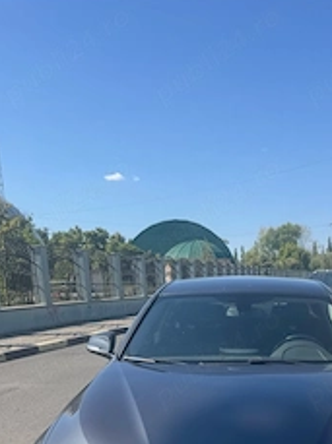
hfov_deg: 33.4
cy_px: 382
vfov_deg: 42.0
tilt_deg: -10.6
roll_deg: +1.4
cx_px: 256
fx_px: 539
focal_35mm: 42
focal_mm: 6.76
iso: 80
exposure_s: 1/3247
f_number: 1.78
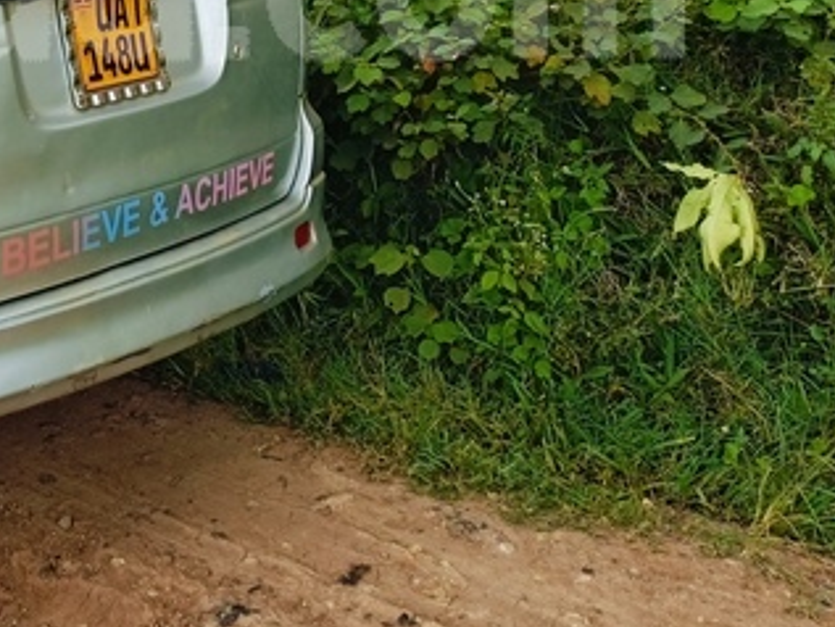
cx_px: -171
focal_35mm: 63
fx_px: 1520
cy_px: -11
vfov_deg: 22.4
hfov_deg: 27.1
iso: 109
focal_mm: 4.7
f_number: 1.7
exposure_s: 1/101
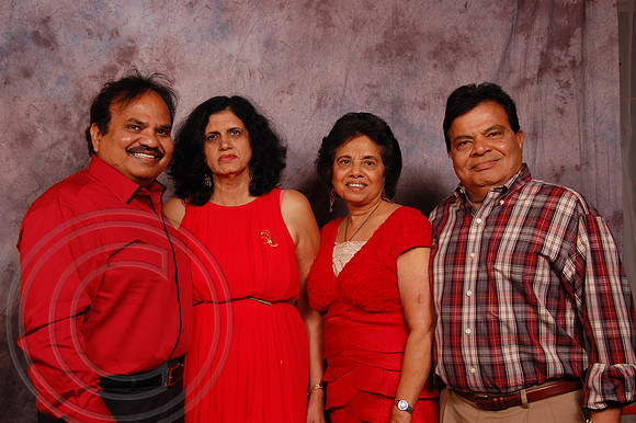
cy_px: 212
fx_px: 900
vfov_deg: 26.5
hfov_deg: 38.9
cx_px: 318
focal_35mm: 51
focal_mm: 34
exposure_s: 1/200
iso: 400
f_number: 5.6
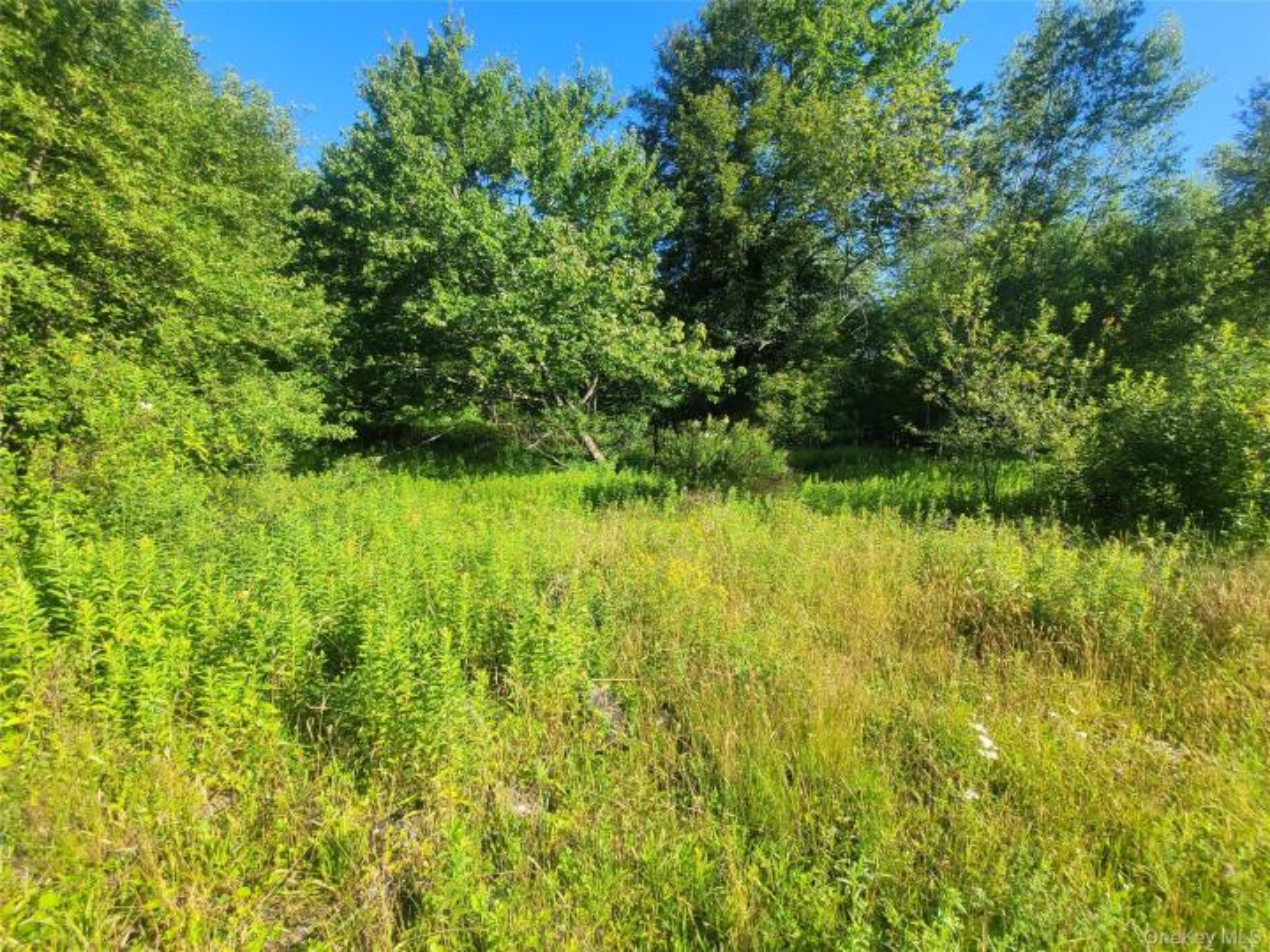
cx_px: 635
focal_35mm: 13
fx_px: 477
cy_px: 476
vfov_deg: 89.9
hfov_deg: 106.2
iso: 50
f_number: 2.2
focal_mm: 2.2
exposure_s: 1/682
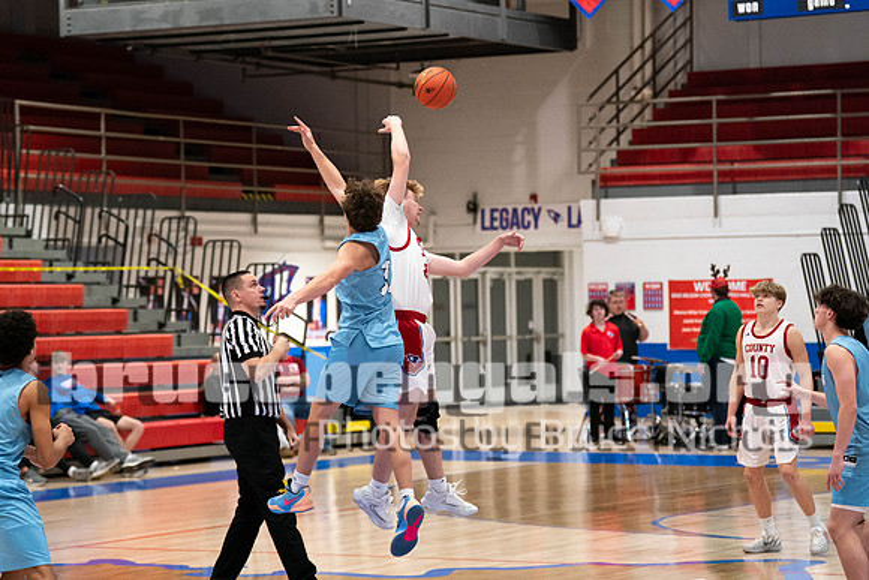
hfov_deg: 17.3
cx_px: 434
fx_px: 2863
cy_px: 240
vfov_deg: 11.6
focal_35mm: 119
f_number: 2.8
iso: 5000
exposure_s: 1/1000
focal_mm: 96
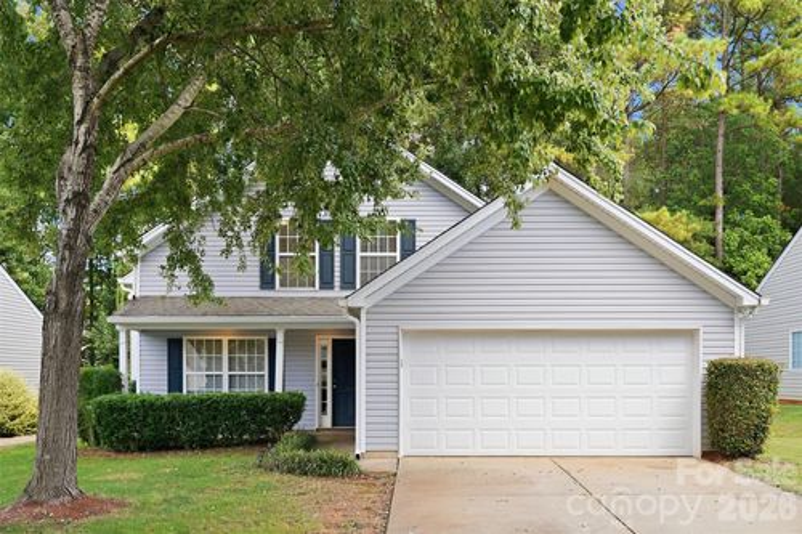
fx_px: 713
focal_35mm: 32
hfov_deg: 58.7
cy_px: 267
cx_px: 401
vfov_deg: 41.1
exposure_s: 1/160
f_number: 4
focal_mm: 32
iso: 125
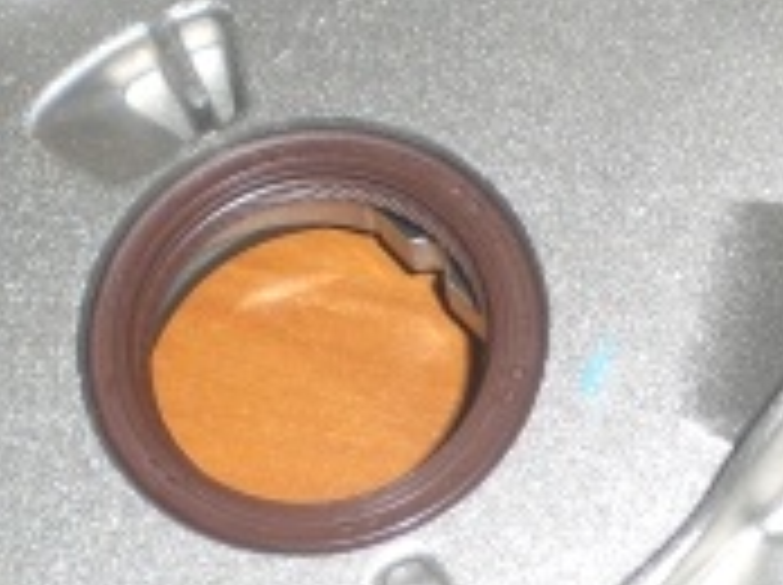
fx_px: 3162
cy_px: 428
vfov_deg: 10.5
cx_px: 644
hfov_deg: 14.0
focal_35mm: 140
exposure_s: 1/60
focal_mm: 6.3
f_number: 3.1
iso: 50
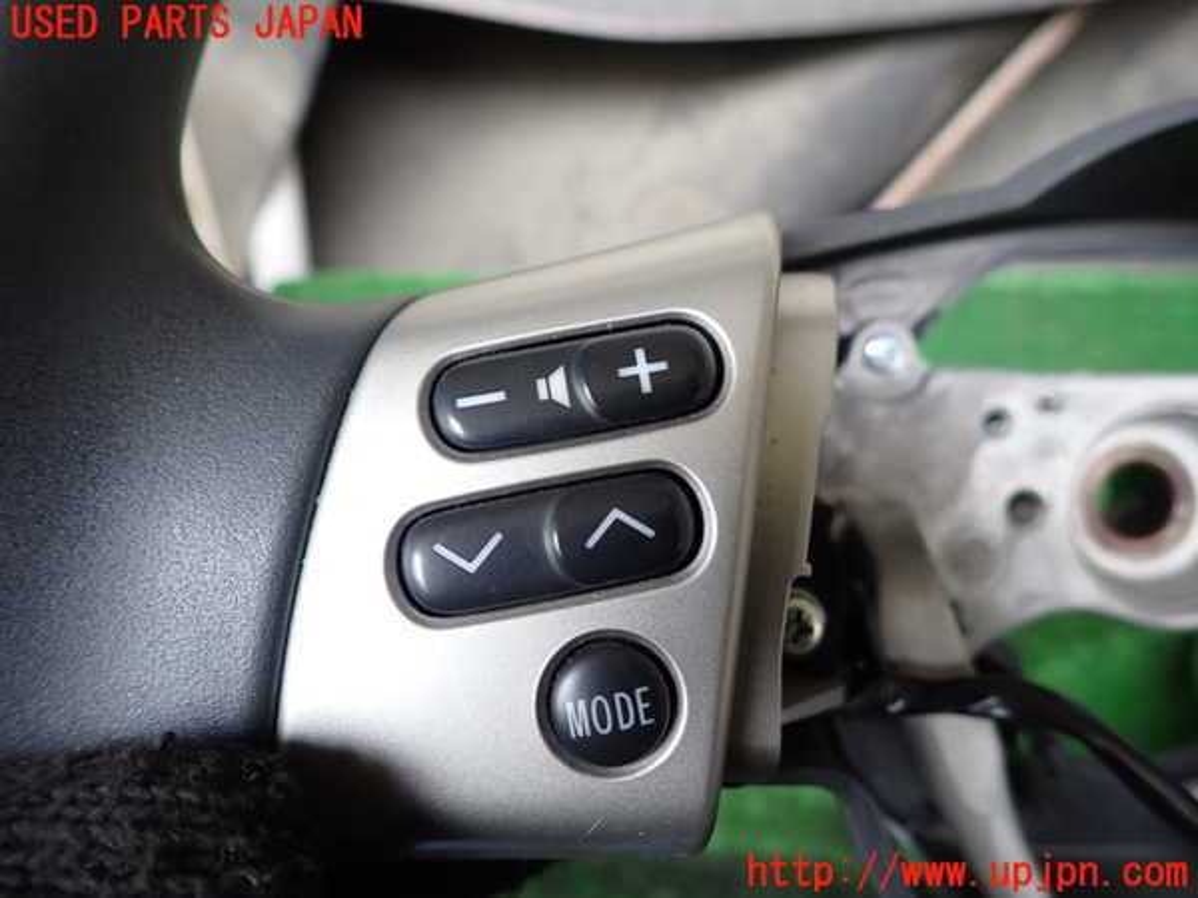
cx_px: 599
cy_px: 449
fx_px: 865
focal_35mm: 25
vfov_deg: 54.9
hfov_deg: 69.4
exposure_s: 1/40
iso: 200
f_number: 2
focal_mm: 4.5
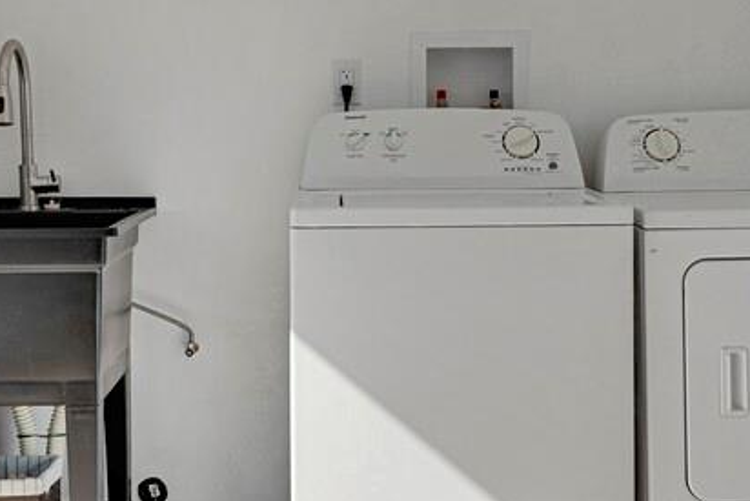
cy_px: 110
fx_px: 1375
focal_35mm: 66
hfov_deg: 30.5
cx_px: 357
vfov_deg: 20.4
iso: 250
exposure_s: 1/20
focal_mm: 17
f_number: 8
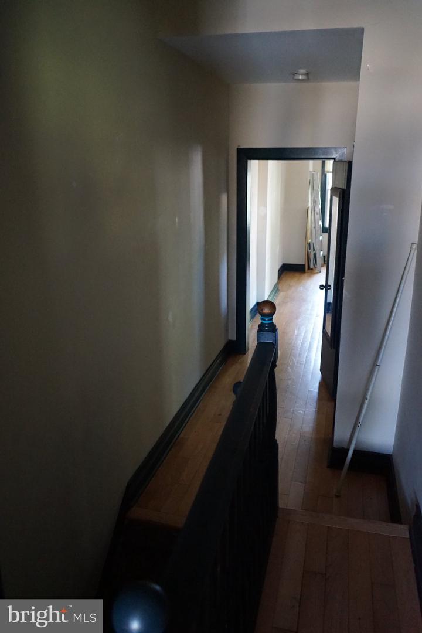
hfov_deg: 46.4
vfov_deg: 65.5
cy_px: 316
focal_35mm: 28
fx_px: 492
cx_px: 211
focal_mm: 28
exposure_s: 1/125
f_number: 3.5
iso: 6400
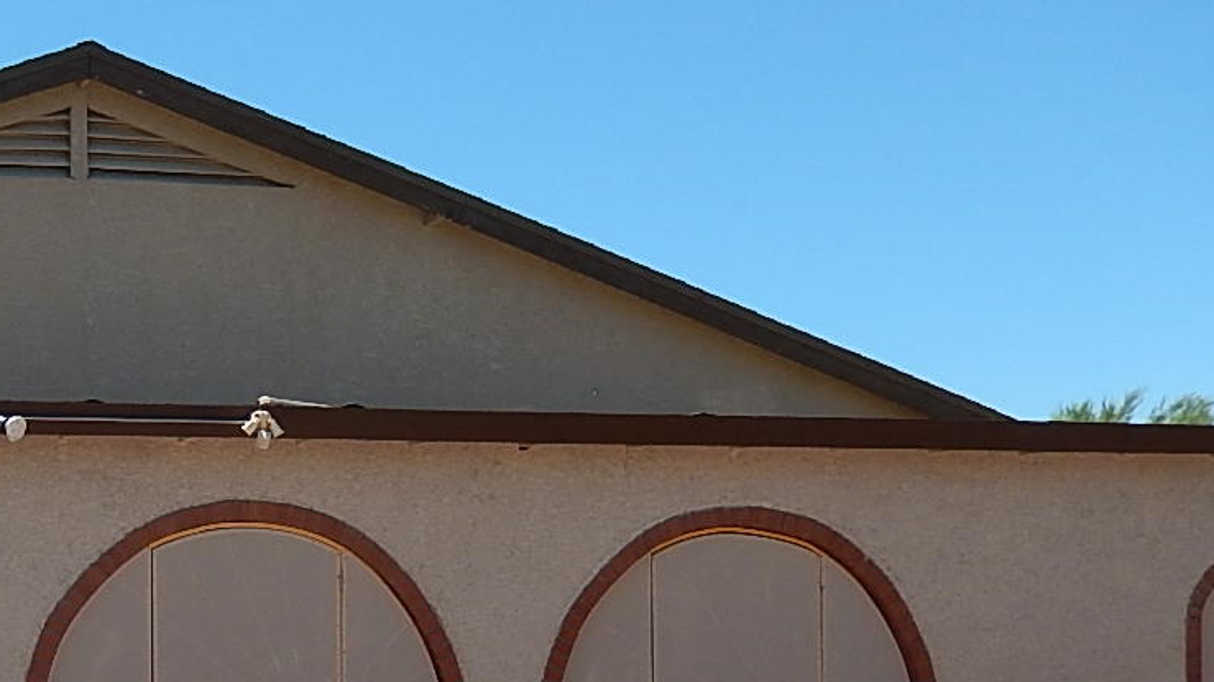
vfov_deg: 19.6
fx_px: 1898
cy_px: 728
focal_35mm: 59
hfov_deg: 32.9
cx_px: 34
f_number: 3.4
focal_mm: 4.5
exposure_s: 1/1500
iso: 125
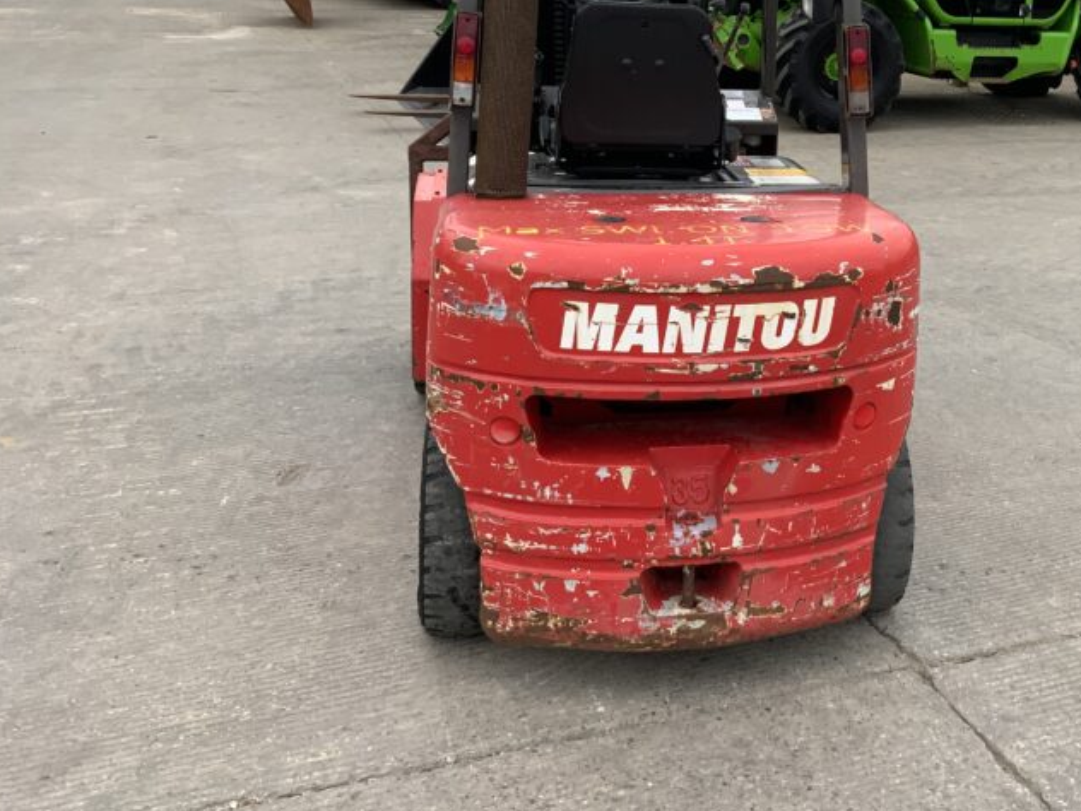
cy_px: 217
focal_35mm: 47
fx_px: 1468
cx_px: 833
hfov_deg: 39.2
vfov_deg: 30.4
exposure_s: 1/770
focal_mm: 3
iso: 16
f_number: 1.8
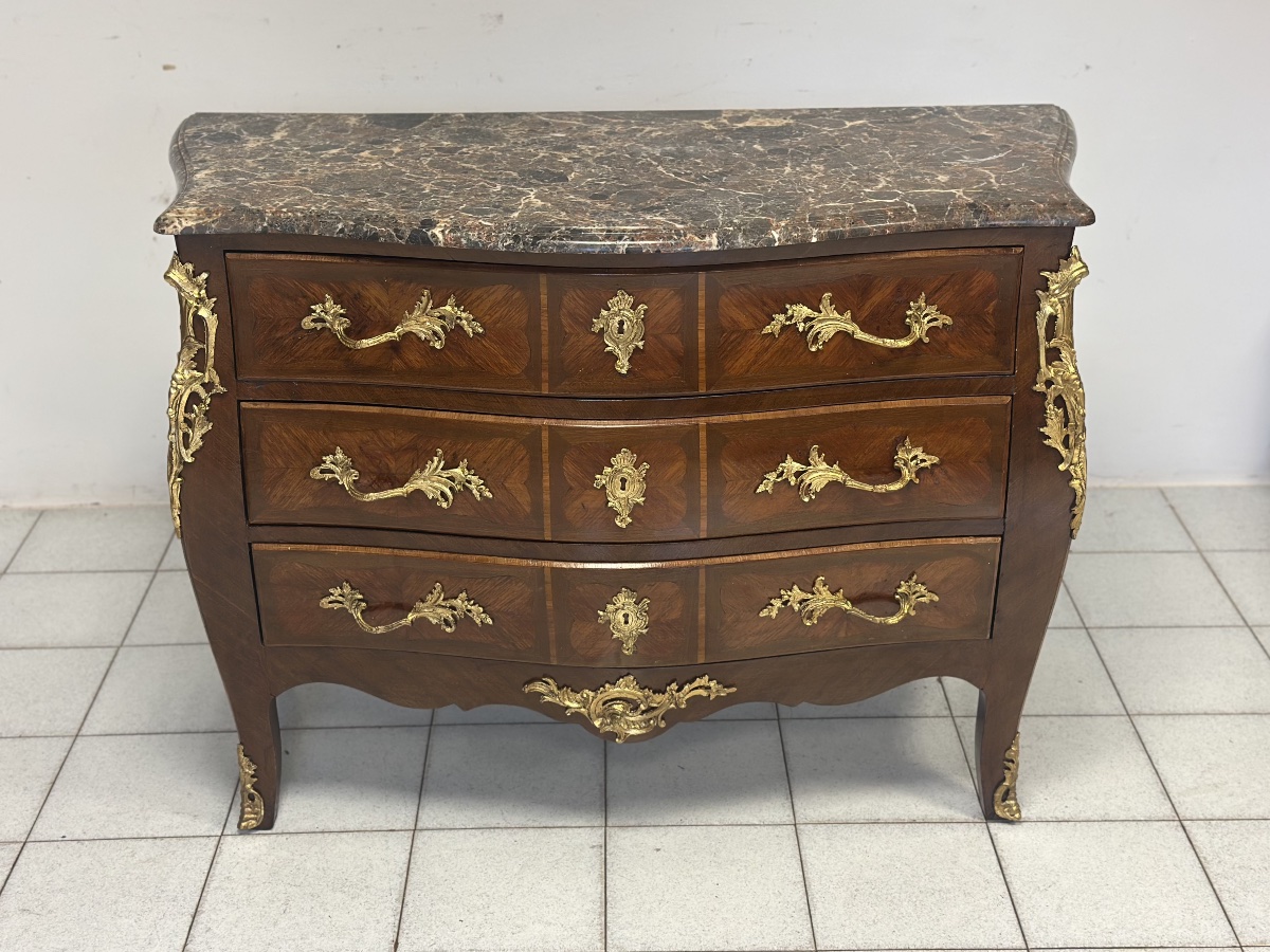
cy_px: 476
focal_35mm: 48
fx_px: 1761
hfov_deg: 39.7
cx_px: 635
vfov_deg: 30.3
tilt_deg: -25.0
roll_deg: +1.1
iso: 125
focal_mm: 6.86
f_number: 1.78
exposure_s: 1/50
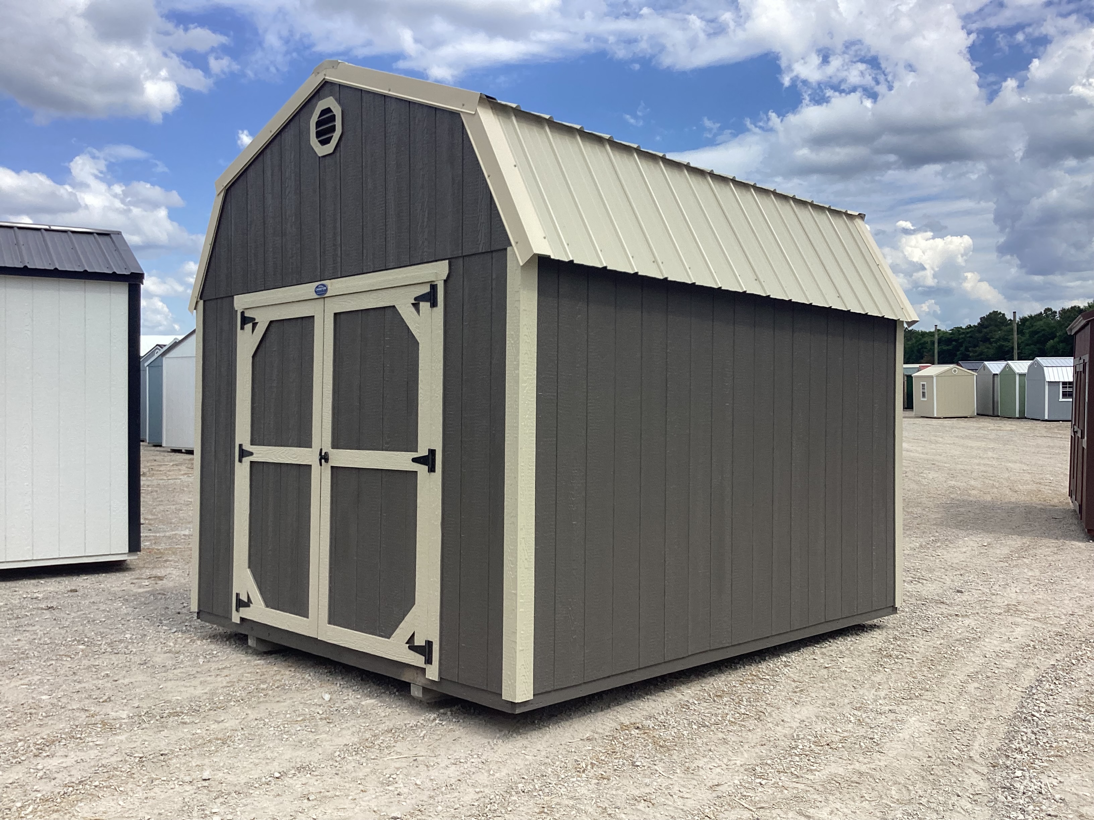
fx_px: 980
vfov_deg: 45.4
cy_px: 410
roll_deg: +1.0
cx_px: 547
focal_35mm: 31
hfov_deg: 58.4
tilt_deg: -3.6
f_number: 2.4
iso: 25
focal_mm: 3.3
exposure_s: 1/1381
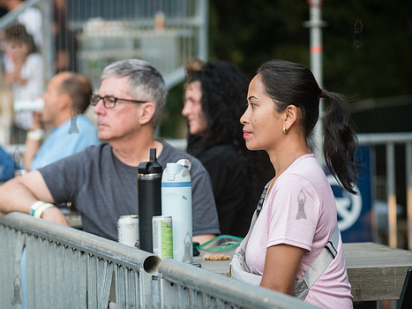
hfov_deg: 10.4
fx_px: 2261
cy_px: 156
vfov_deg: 7.8
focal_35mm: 190
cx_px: 233
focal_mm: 135
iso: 2500
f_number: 4
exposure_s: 1/500
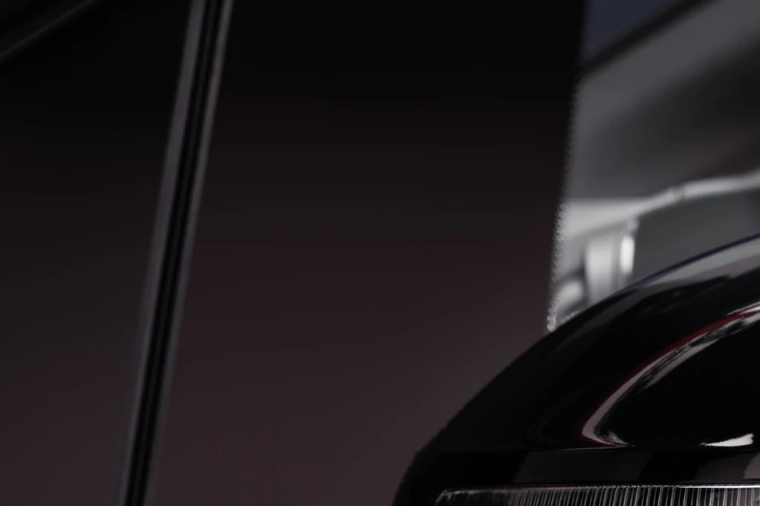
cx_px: 744
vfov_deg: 7.6
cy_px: 680
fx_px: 3777
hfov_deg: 11.4
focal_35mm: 179
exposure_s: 5
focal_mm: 58
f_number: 7.1
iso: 100
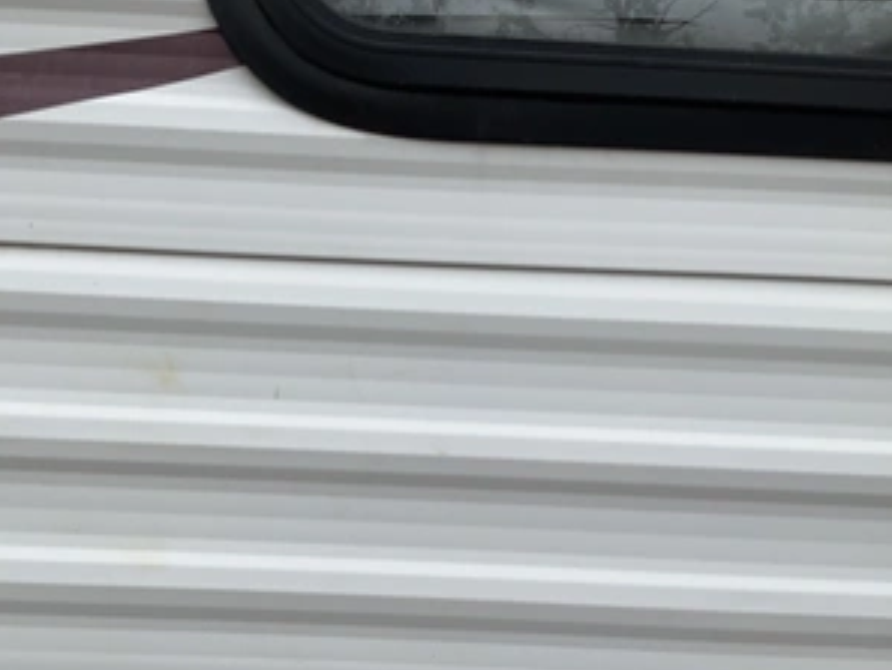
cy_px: 421
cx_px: 369
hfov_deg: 47.6
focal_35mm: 39
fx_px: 1005
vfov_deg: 36.6
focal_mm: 3
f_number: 1.8
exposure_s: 1/869
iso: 25
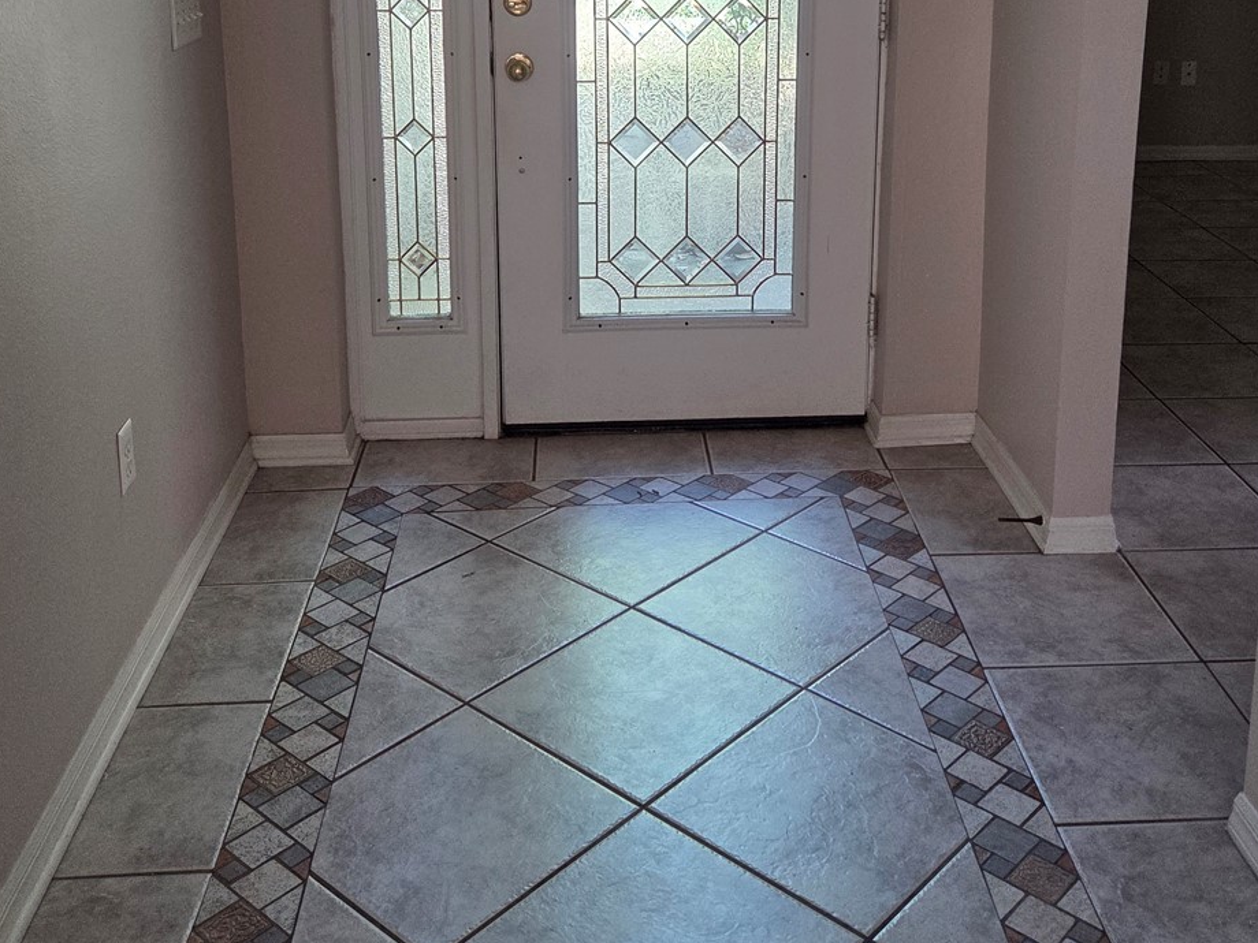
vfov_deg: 34.8
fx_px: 1454
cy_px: 178
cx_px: 704
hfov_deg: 46.7
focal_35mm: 40
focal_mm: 5.4
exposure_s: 1/180
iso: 200
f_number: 1.8
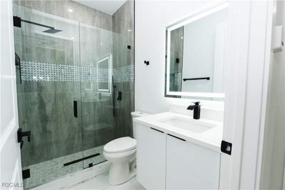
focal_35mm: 16
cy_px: 95
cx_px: 142
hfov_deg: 96.7
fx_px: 127
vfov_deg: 73.7
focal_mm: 16
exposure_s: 1/80
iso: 1250
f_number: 8
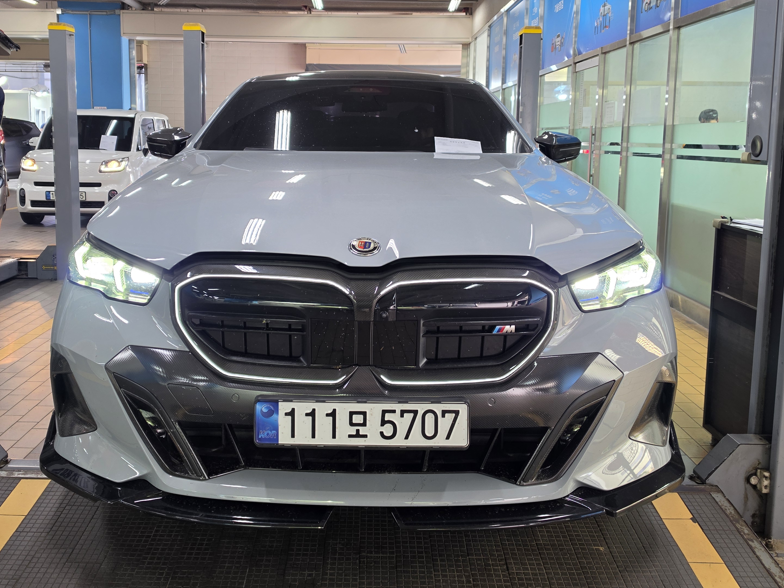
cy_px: 228
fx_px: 725
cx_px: 353
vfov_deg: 43.9
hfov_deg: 56.7
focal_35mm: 32
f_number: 1.4
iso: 64
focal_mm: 6.5
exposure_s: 1/50
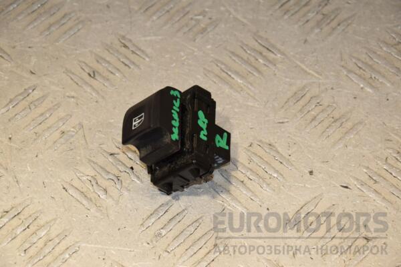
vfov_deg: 8.7
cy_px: 134
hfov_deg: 13.0
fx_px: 1754
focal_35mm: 158
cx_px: 200
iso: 800
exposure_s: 1/200
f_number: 8
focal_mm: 105
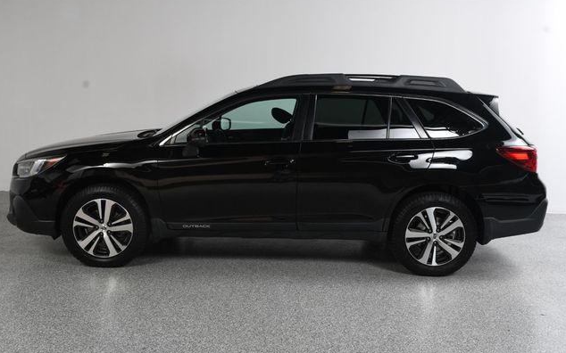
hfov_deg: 52.8
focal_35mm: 37
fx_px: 571
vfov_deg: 34.4
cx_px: 281
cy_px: 169
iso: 100
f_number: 10
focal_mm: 24
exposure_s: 1/160
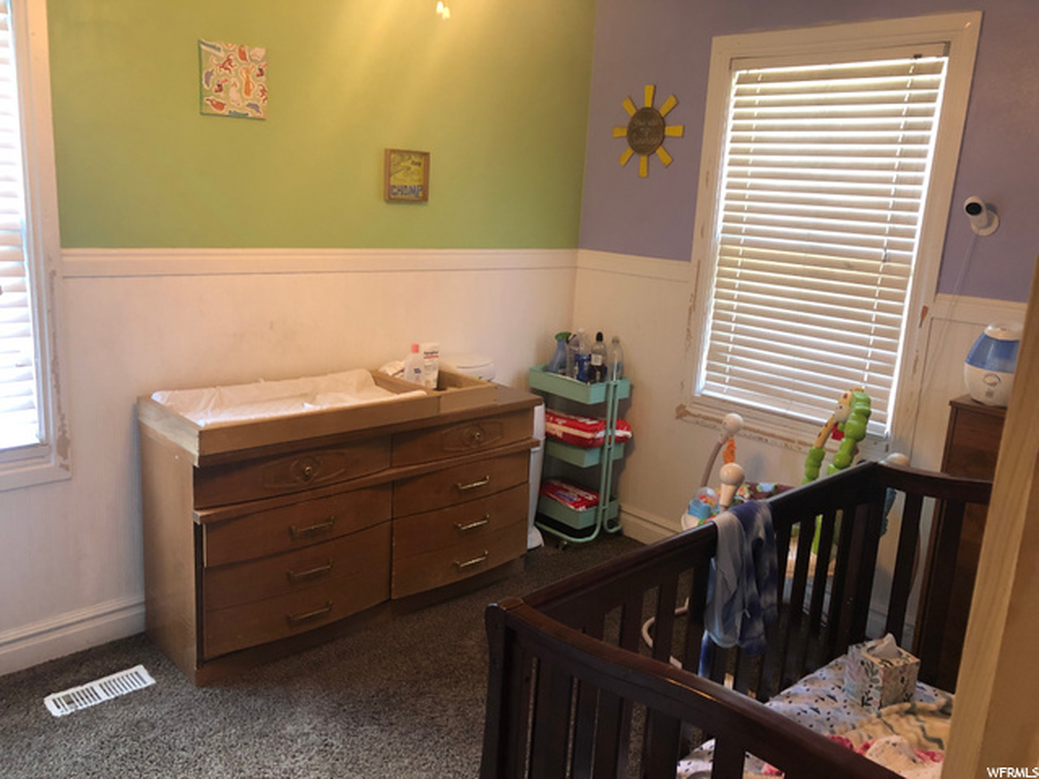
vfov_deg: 49.7
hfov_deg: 63.4
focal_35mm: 28
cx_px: 520
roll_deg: -3.7
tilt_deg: -12.4
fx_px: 840
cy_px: 390
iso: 64
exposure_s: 1/15
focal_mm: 3.99
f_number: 1.8
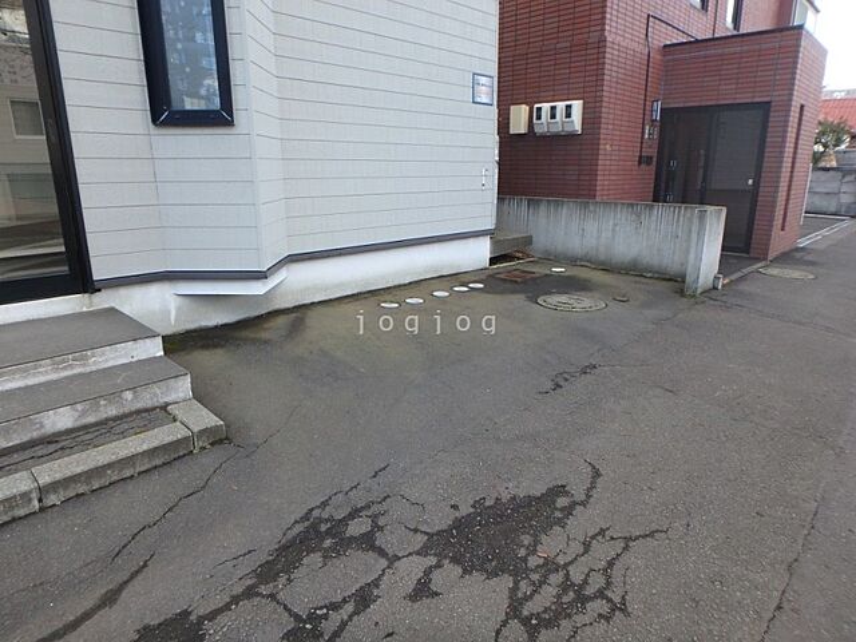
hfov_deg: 79.0
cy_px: 321
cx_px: 428
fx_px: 519
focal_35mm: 21
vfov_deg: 63.4
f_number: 3.5
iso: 125
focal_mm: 3.7
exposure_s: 1/125
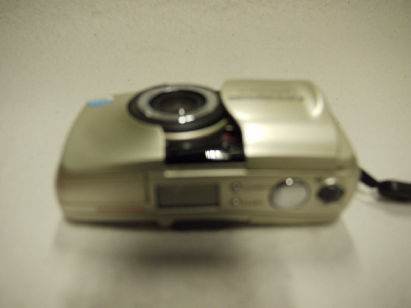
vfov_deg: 49.7
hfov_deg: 63.4
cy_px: 154
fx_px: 332
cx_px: 206
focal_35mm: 28
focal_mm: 14
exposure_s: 1/160
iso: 800
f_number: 4
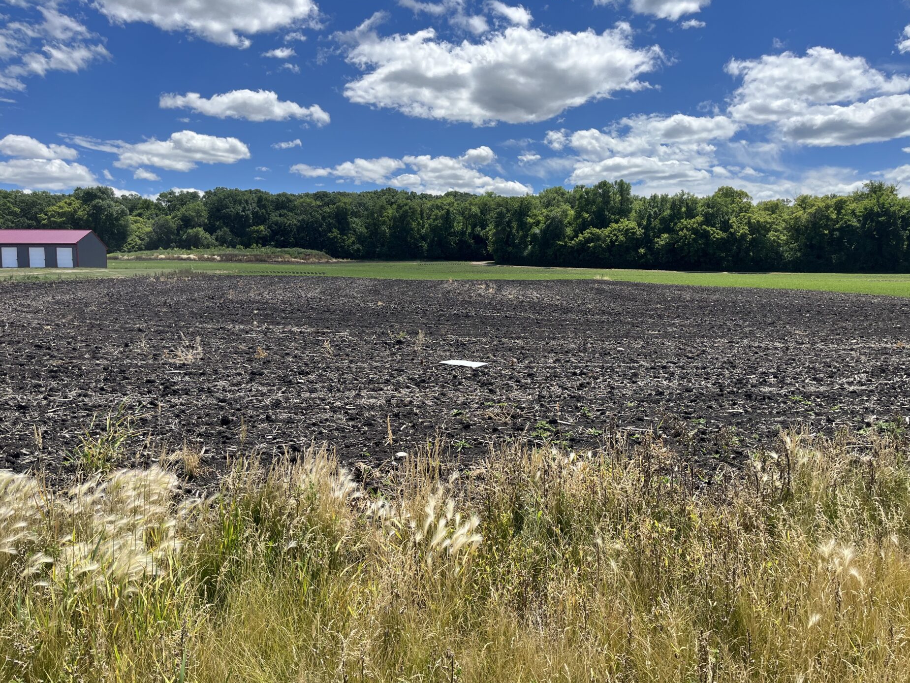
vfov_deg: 51.4
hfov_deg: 65.3
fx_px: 710
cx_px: 465
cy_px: 352
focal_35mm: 27
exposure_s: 1/2825
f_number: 1.6
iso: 50
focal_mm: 5.1
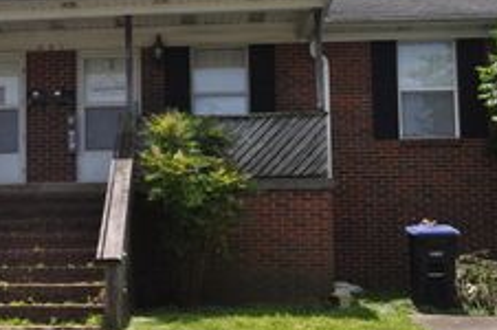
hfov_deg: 27.0
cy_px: 231
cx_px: 68
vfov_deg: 18.5
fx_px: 1006
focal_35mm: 73
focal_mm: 22
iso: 200
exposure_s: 1/320
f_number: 9
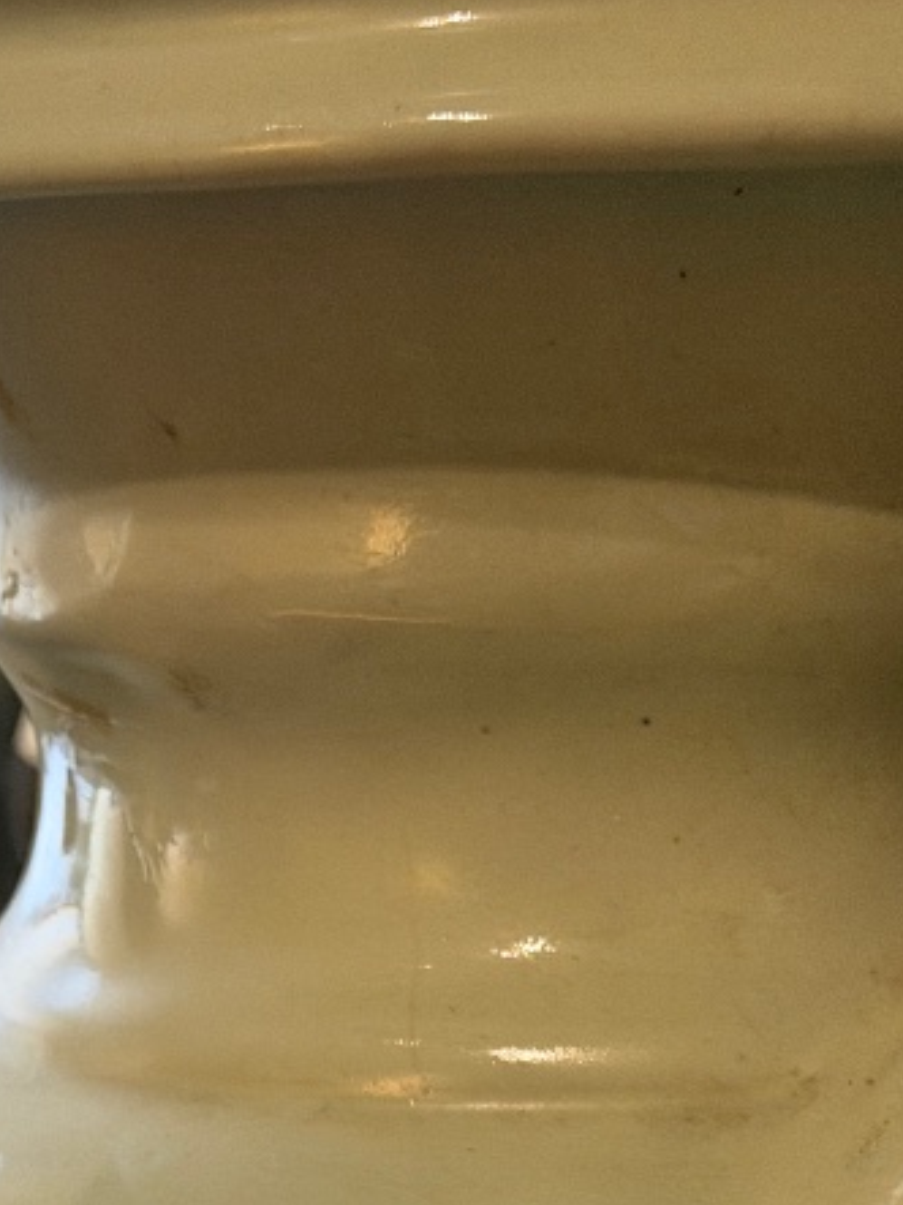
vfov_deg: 14.5
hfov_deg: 11.3
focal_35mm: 130
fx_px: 4524
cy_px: 1578
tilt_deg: -14.4
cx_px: 19
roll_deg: -0.3
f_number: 1.78
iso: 250
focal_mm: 6.76
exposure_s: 1/33
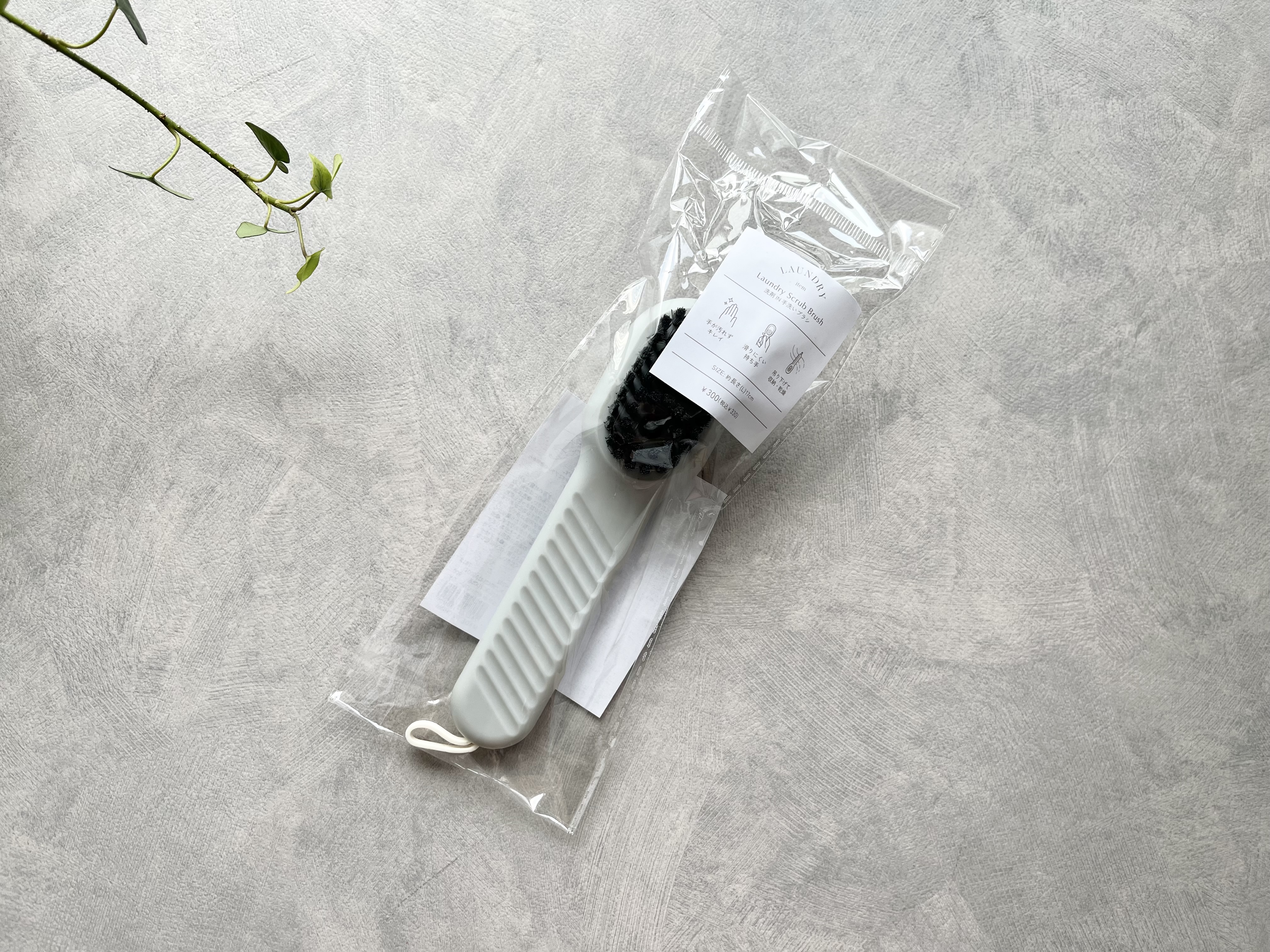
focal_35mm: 26
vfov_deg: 53.1
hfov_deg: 67.3
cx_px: 635
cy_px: 476
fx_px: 954
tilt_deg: -85.2
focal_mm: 5.1
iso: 50
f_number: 1.6
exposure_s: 1/428
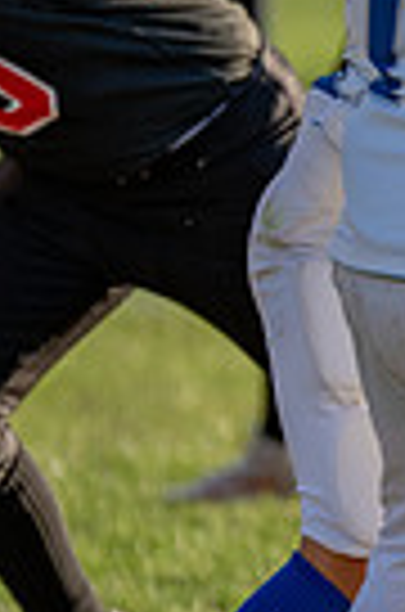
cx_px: 1137
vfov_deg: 1.8
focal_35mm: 1119
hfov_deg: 1.2
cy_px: 50
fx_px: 18979
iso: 125
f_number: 2.8
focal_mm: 200
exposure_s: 1/1250
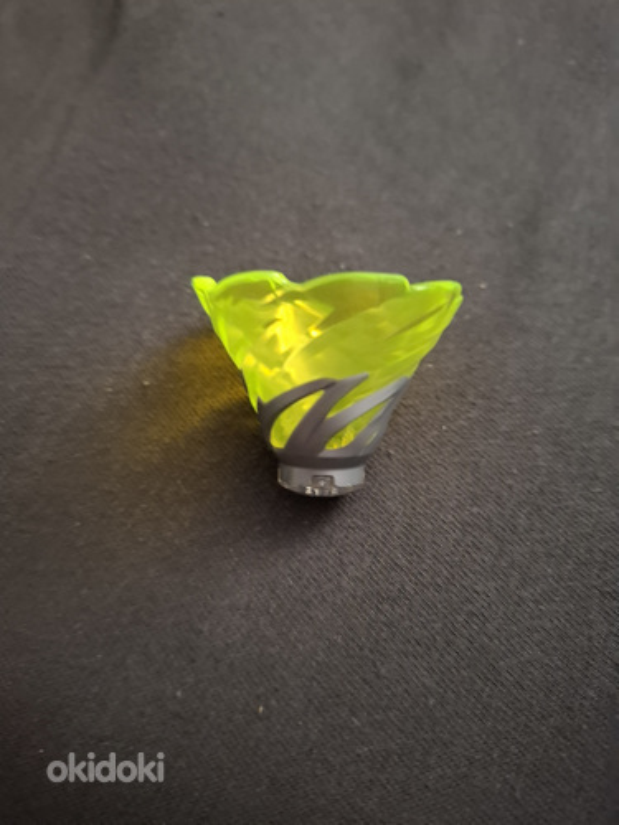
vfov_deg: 73.9
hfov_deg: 58.9
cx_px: 310
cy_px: 412
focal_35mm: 23
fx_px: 548
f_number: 1.8
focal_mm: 5.54
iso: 1250
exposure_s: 1/20
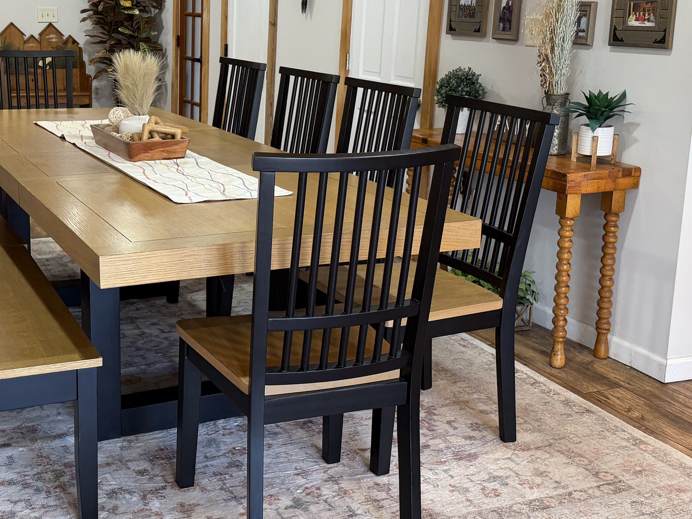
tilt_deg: -11.1
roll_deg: -1.2
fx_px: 979
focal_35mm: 49
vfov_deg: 29.6
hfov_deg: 38.7
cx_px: 259
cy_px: 212
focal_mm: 6.76
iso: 160
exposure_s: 1/120
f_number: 1.78
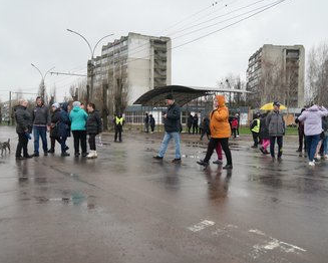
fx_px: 379
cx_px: 176
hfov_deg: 46.8
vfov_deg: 38.3
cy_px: 131
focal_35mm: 39
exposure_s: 1/125
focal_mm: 34
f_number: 2.8
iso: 320
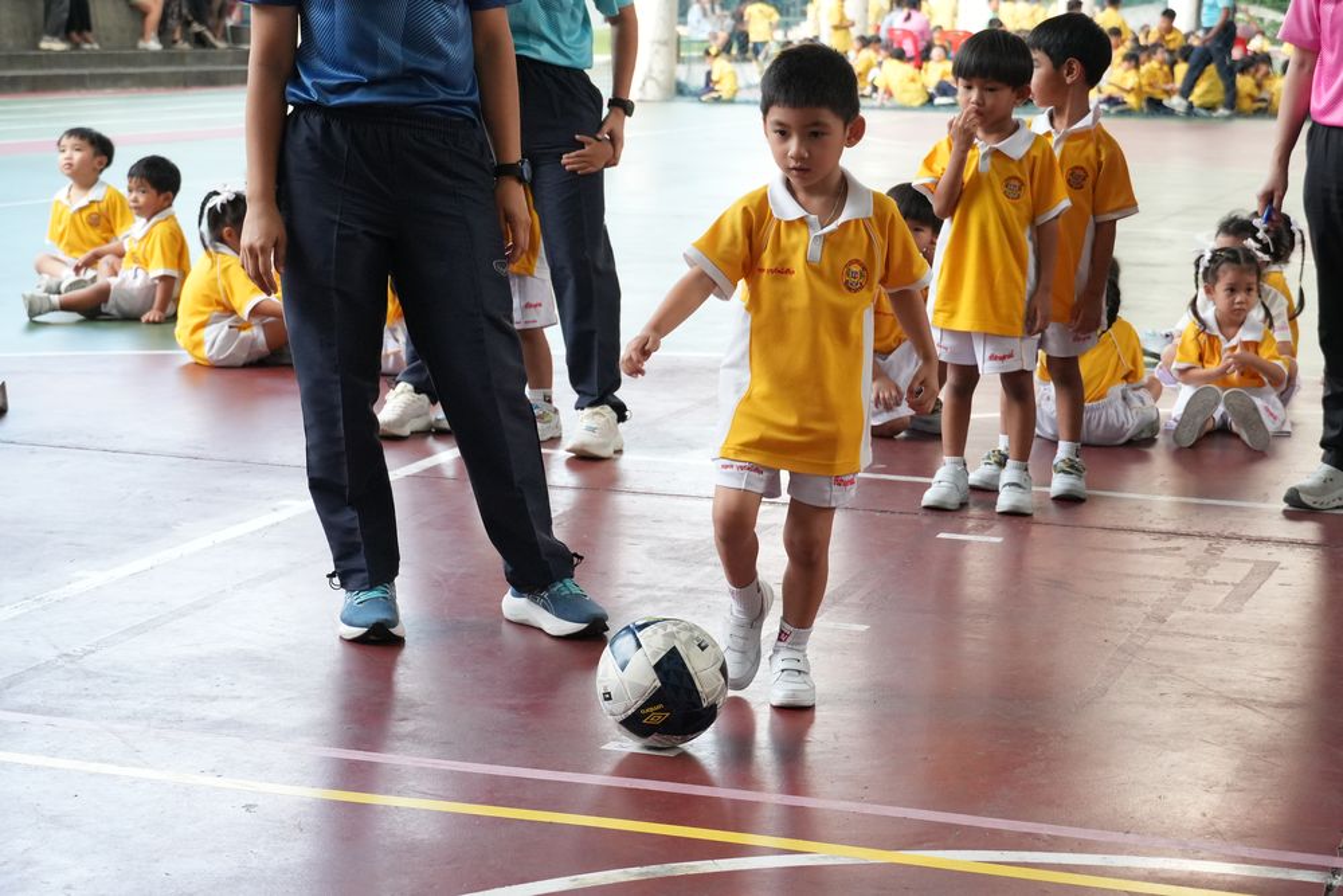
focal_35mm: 76
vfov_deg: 17.8
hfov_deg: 26.5
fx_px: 2854
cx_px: 672
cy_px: 448
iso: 2500
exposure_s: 1/500
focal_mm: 51
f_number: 5.6
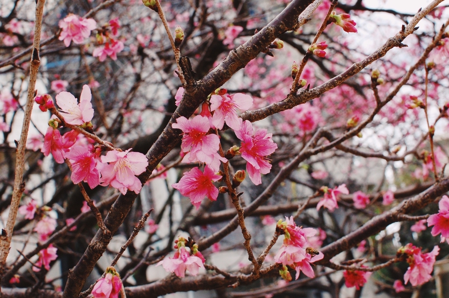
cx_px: 224
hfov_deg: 37.9
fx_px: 654
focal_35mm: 52
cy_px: 149
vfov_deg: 25.7
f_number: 11
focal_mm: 35
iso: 800
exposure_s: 1/500
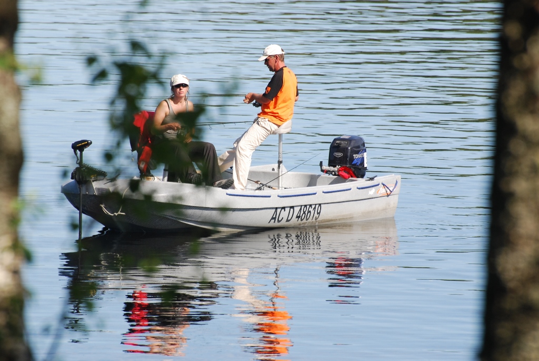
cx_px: 270
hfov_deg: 4.6
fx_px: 6744
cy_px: 180
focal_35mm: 450
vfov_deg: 3.1
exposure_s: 1/200
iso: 200
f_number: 10
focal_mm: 300
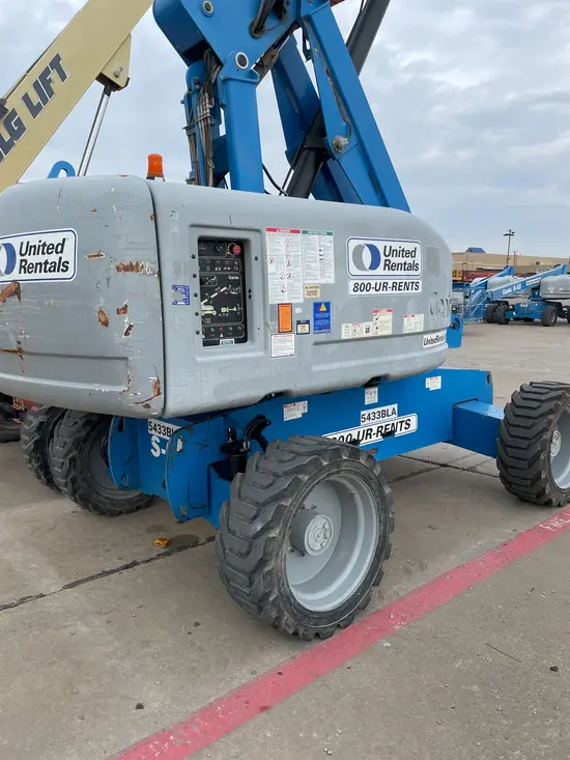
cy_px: 380
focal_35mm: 26
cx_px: 285
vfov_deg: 67.3
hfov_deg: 53.1
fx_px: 571
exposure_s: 1/1304
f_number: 1.6
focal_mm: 4.2
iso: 50
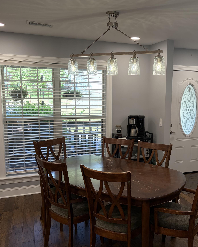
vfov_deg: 52.8
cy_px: 123
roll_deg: +0.0
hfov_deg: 42.8
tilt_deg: -6.8
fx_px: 249
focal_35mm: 34
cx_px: 132
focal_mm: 5.96
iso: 125
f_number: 1.6
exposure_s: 1/159
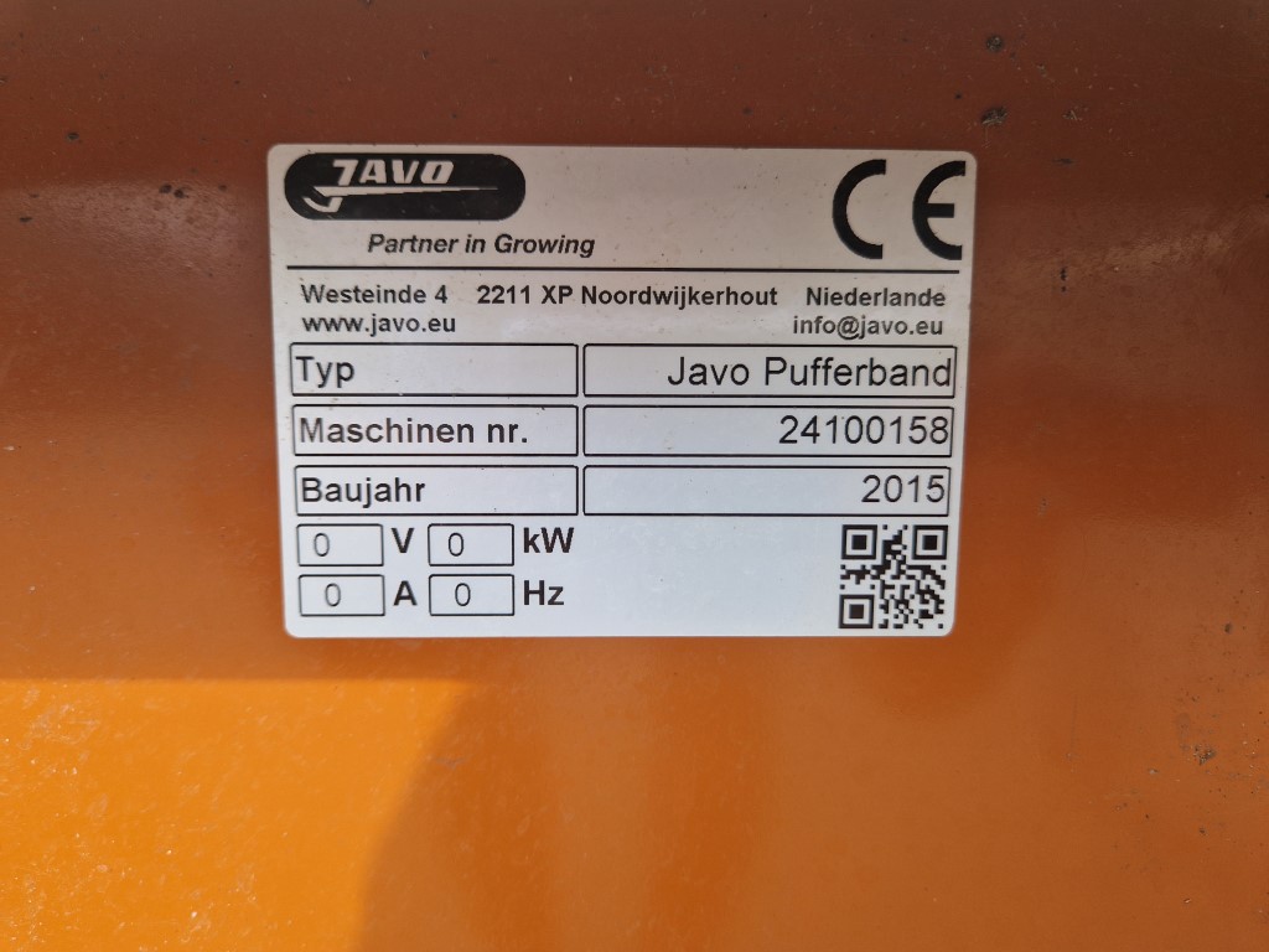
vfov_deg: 58.9
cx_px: 634
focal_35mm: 23
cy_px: 476
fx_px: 843
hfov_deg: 73.9
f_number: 1.8
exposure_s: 1/249
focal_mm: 5.4
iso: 50
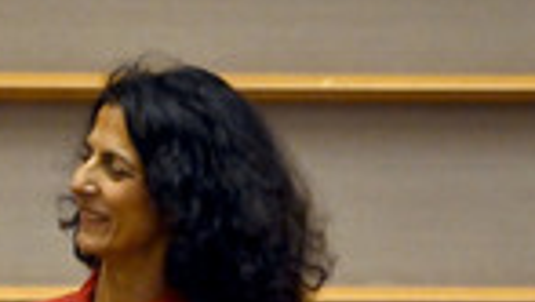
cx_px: -20
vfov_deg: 0.6
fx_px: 27290
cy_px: 535
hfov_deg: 1.1
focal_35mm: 1922
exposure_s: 1/800
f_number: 6.3
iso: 4000
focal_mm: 600
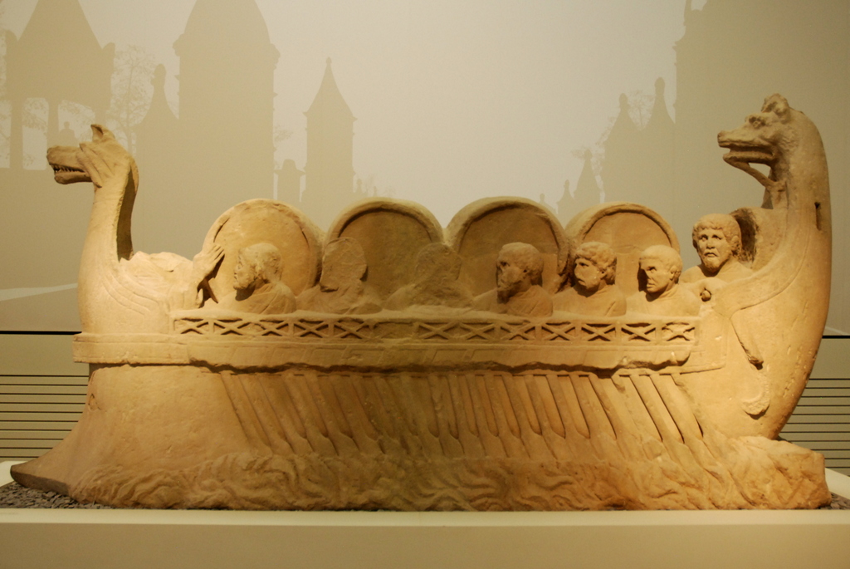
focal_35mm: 36
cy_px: 284
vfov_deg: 37.0
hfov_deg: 53.1
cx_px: 425
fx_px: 851
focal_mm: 24
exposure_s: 1/40
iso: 800
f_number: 3.8
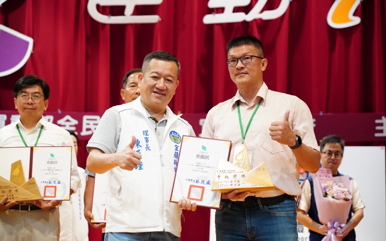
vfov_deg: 14.2
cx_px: 193
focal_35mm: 92
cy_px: 117
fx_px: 968
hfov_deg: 22.6
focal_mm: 90
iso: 8000
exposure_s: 1/250
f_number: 4
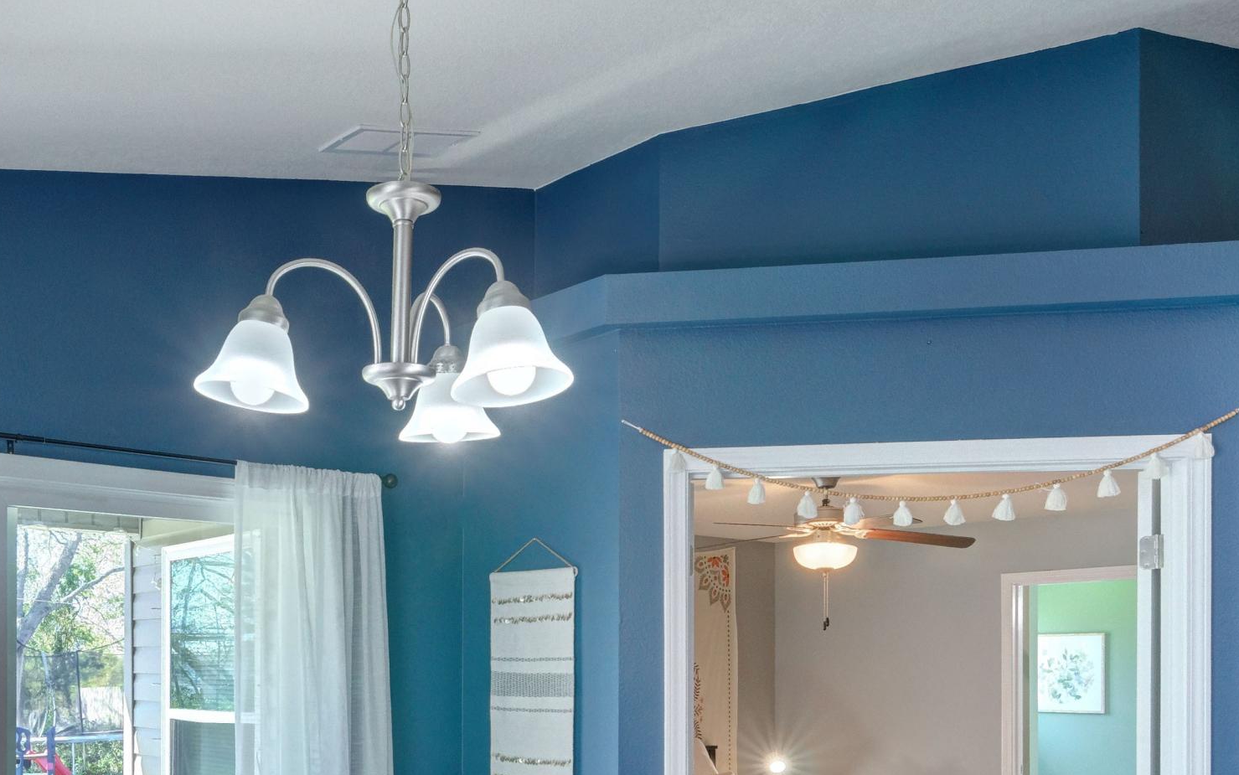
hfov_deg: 55.3
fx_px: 1149
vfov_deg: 36.1
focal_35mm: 34
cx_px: 400
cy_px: 617
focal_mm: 11
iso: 400
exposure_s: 1/30
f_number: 9
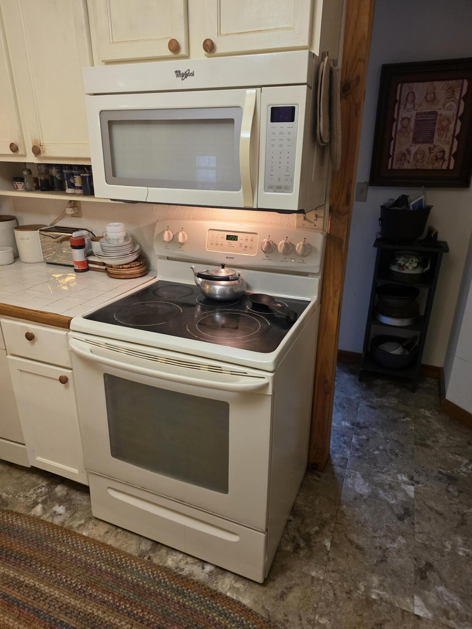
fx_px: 418
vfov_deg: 73.9
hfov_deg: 58.9
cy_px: 314
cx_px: 236
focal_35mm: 23
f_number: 1.7
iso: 500
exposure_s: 1/120
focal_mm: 6.25
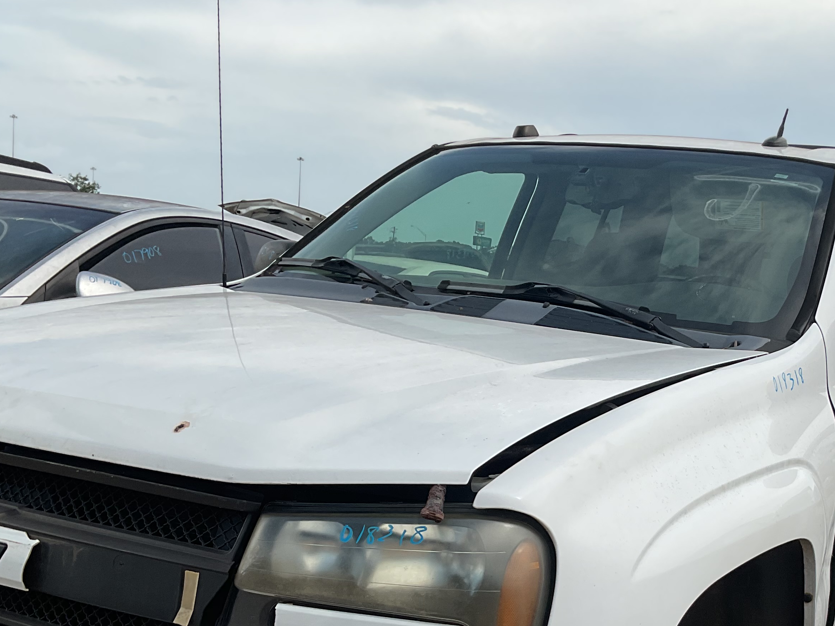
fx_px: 1206
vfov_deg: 28.5
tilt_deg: -9.7
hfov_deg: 37.4
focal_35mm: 50
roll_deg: -4.3
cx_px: 613
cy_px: 497
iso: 16
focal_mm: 3
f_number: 1.8
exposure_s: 1/1984
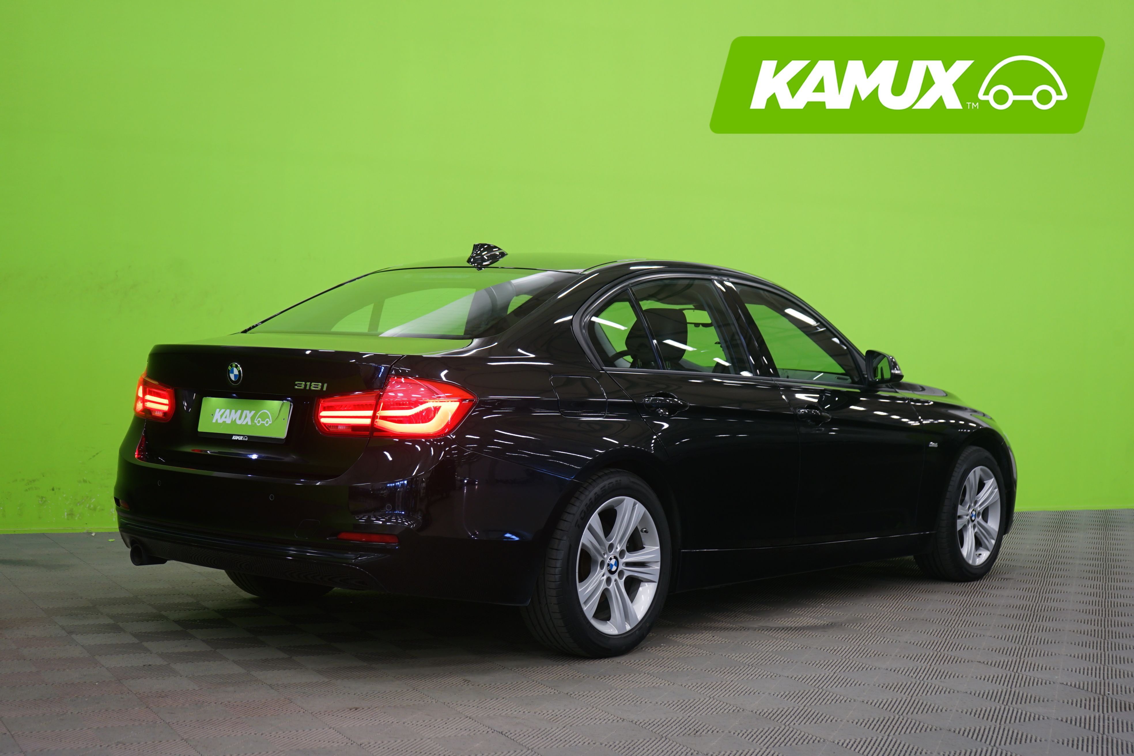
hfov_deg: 39.6
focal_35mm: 50
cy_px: 378
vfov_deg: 27.0
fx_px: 1575
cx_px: 567
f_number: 5
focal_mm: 50
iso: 400
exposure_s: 1/8
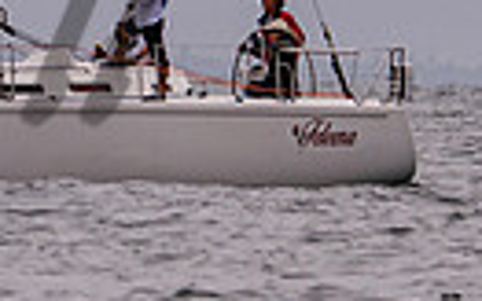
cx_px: 118
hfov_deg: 1.2
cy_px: -368
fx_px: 23484
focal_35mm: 1787
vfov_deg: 0.7
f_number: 5.3
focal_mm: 210
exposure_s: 1/2500
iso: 200
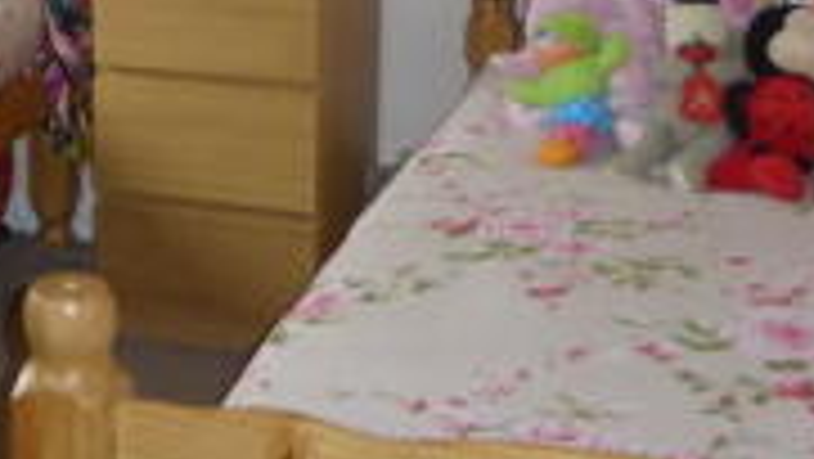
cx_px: -92
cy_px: -65
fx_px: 1814
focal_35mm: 84
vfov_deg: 14.1
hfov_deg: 23.6
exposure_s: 1/60
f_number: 3.3
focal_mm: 4.3
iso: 200
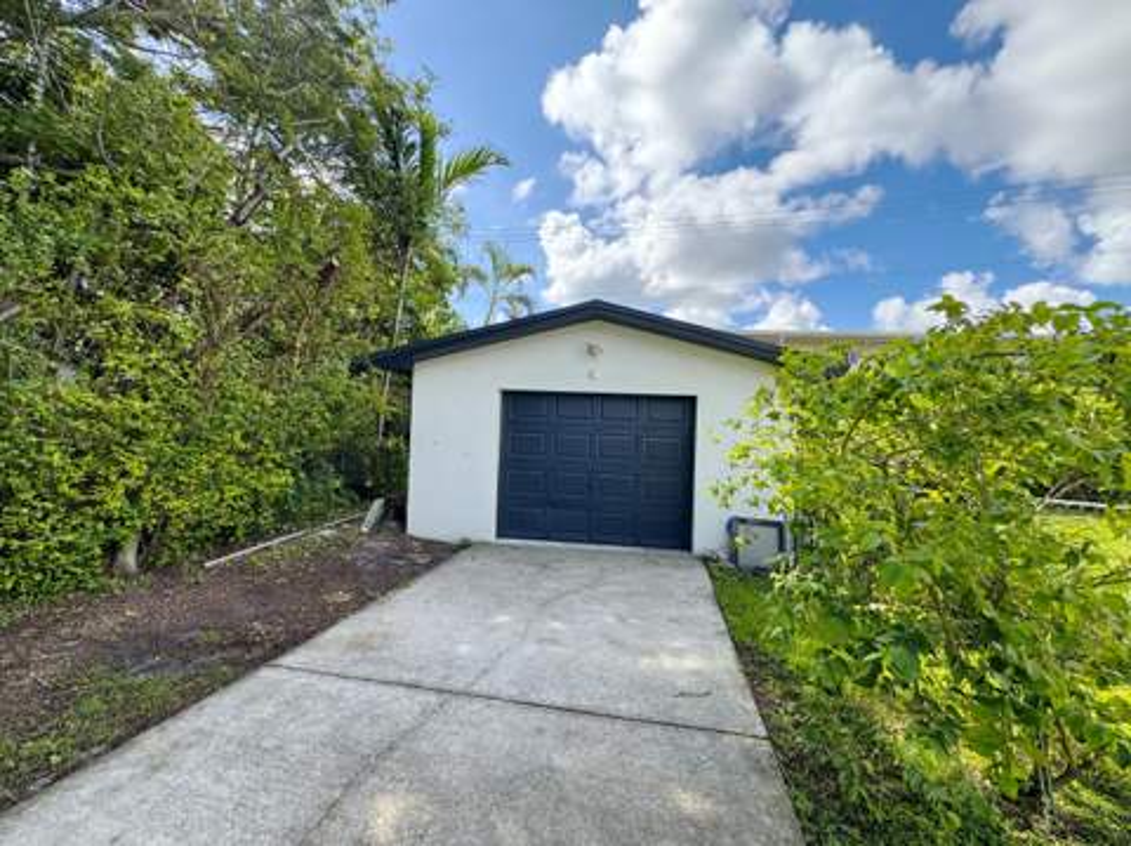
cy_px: 423
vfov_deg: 85.6
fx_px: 457
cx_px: 566
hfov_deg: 102.1
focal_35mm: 14
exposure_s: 1/700
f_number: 2.2
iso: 50
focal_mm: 2.22
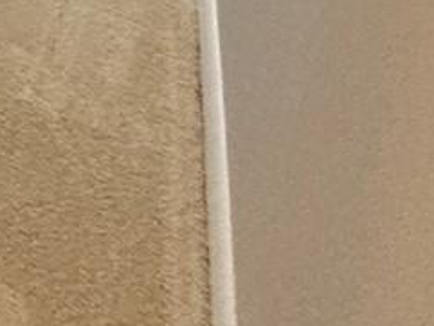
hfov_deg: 13.4
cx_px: -684
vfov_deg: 10.3
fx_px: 1167
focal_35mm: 93
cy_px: -710
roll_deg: -2.0
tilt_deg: -12.1
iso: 500
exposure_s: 1/60
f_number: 2.2
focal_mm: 2.22
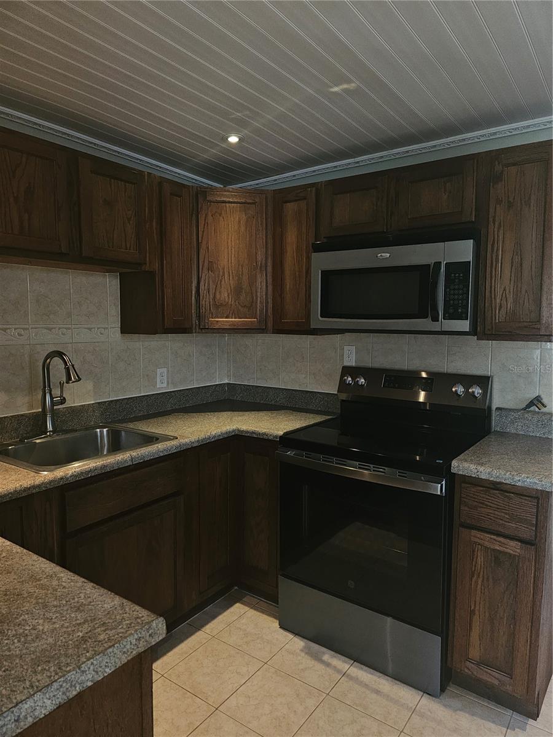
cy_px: 368
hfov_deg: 58.9
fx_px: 490
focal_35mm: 23
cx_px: 276
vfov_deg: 73.9
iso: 125
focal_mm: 6.3
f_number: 1.7
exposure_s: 1/20
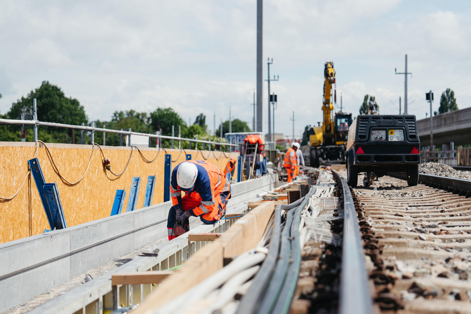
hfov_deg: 28.8
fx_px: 916
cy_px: 157
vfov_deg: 19.5
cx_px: 236
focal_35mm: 70
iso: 100
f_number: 2.8
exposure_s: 1/3200
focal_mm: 70
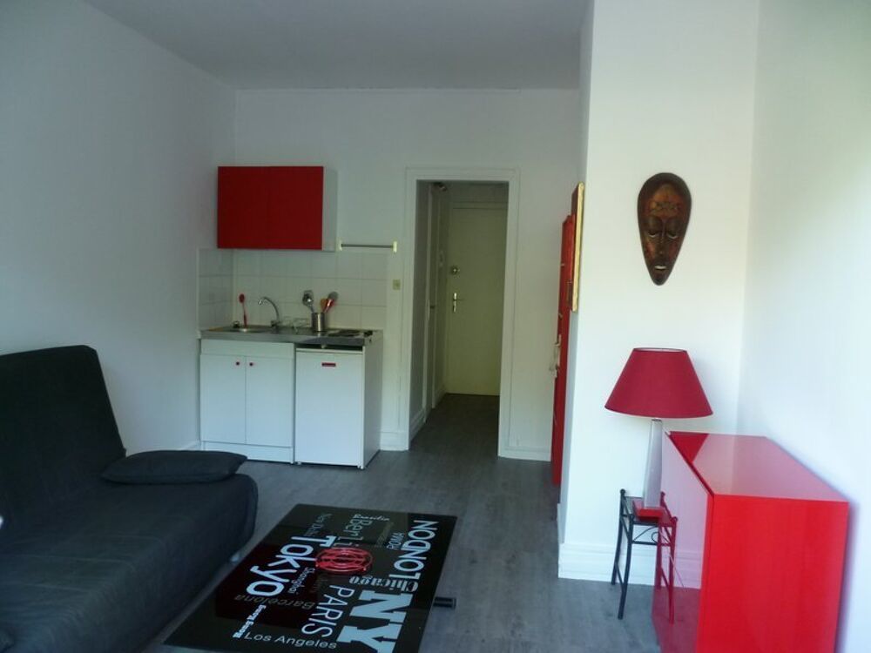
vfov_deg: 49.7
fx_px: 705
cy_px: 326
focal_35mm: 28
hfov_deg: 63.4
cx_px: 436
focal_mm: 5
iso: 200
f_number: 2.8
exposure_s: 1/30
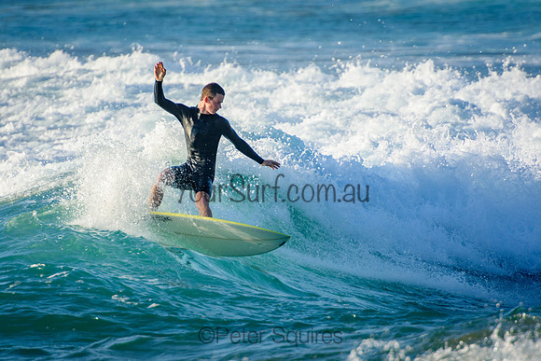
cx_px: 270
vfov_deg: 2.3
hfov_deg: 3.4
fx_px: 9176
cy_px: 180
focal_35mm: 611
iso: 450
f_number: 5.6
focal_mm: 400
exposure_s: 1/2000
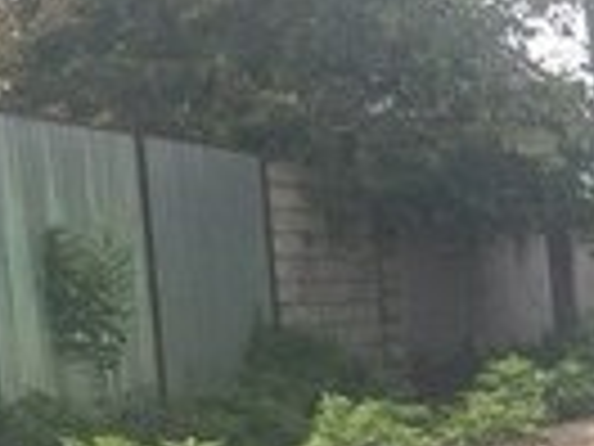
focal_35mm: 145
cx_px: 1364
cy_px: 881
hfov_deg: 11.5
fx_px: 2488
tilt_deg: -12.3
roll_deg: -0.8
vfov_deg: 9.6
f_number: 2.2
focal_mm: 4.15
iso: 32
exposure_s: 1/1140
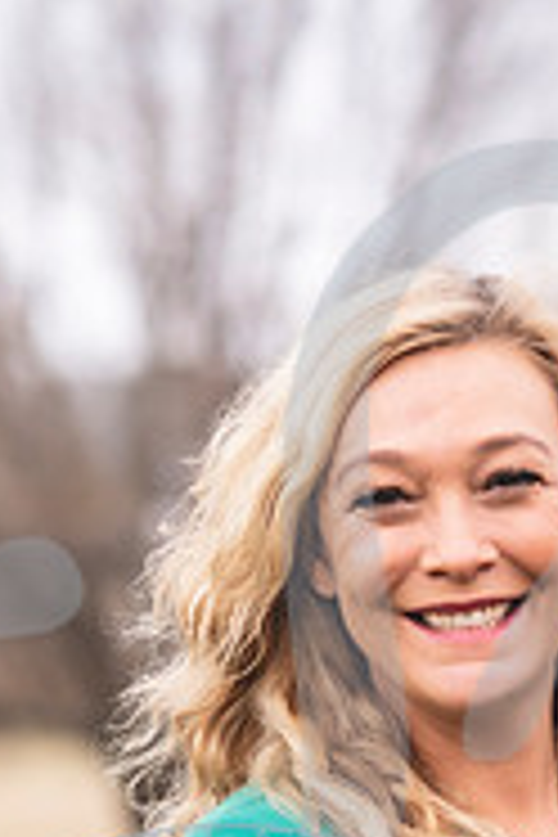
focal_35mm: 206
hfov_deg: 6.7
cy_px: 900
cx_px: 432
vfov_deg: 9.9
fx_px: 4789
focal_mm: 85
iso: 100
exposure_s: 1/500
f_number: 2.8
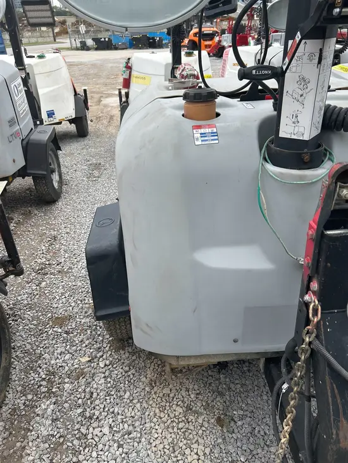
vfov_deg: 67.3
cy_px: 232
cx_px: 174
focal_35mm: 26
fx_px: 348
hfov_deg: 53.1
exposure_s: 1/965
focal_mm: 5.7
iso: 50
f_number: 1.5
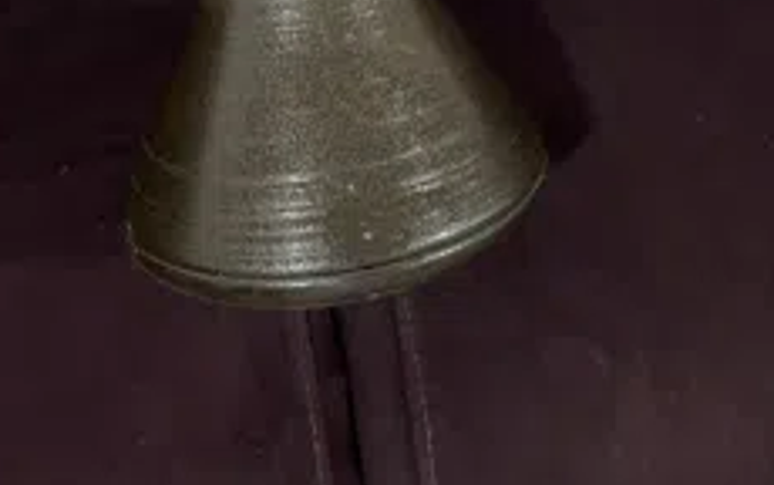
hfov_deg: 41.8
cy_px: -135
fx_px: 1013
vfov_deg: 23.9
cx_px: 380
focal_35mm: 48
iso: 640
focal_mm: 5.1
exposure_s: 1/25
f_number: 1.6
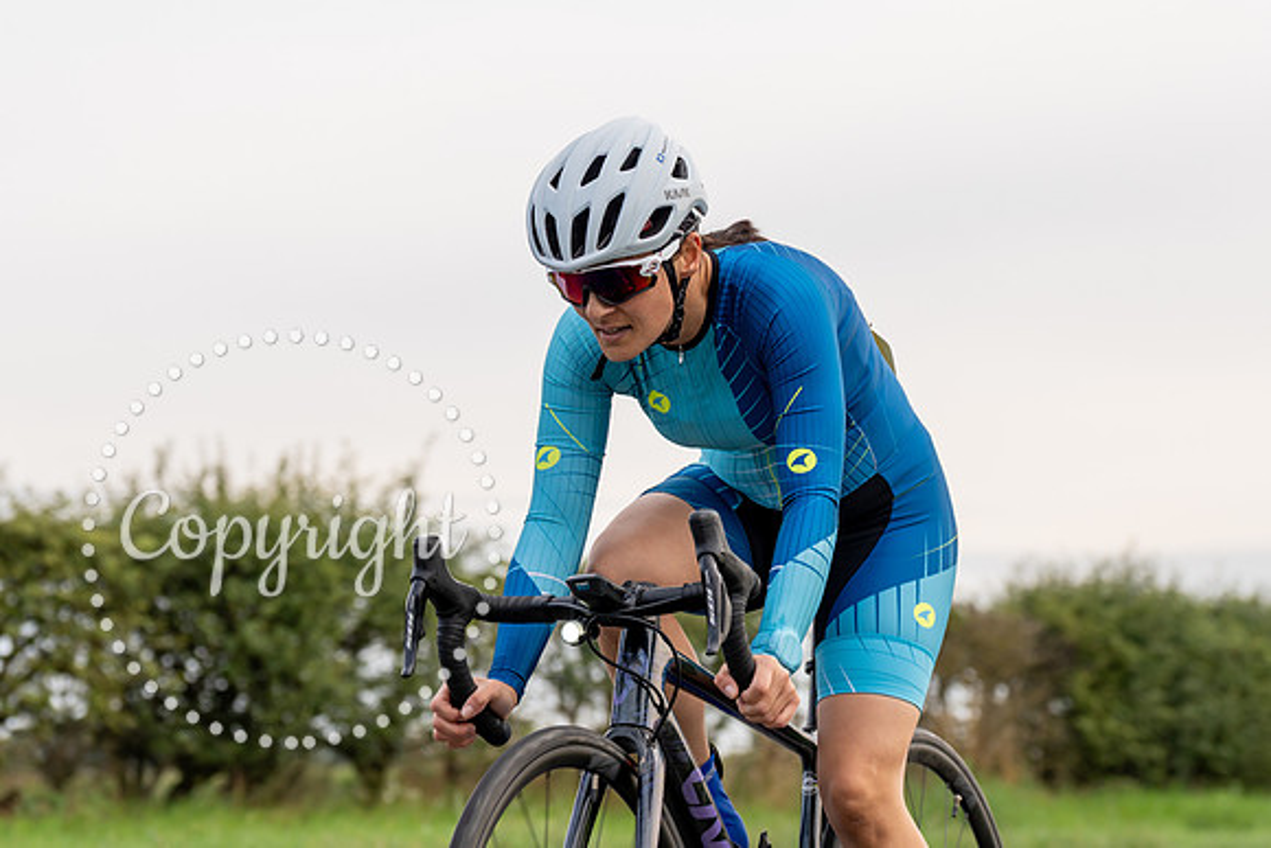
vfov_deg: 12.3
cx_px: 602
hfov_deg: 18.3
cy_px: 360
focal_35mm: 112
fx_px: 3938
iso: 125
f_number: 4.5
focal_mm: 83
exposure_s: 1/800
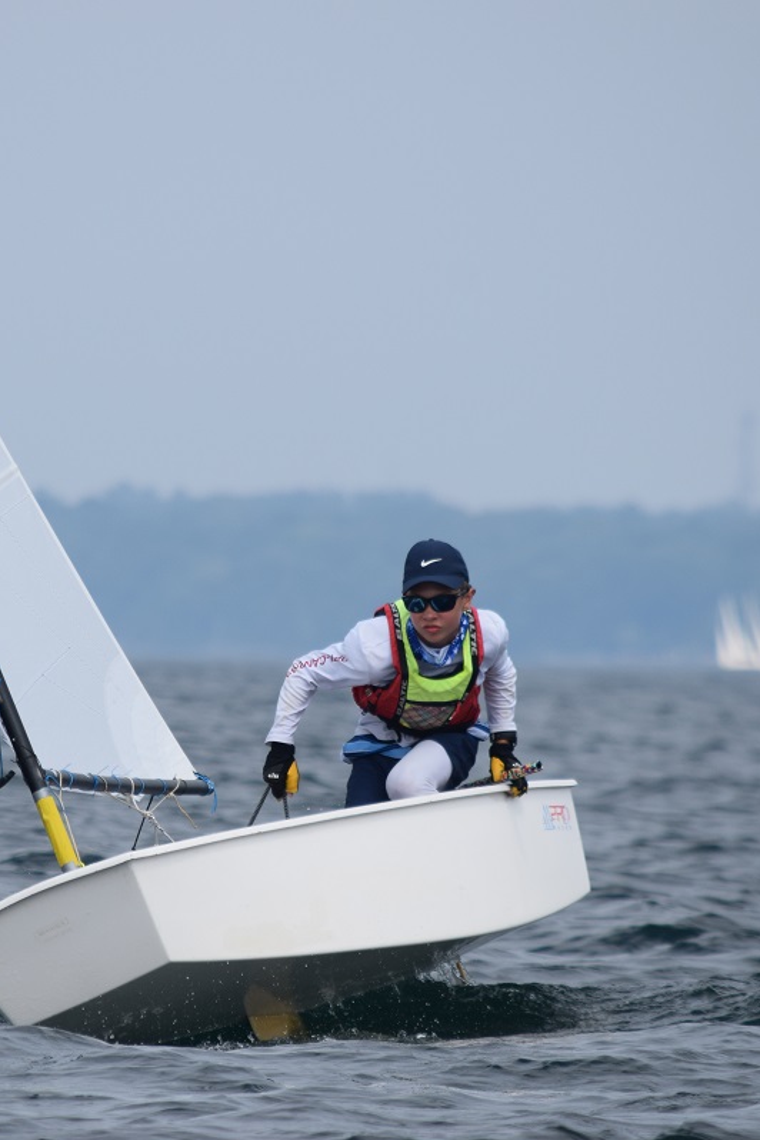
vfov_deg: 3.0
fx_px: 21437
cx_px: 183
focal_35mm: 677
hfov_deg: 2.0
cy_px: 570
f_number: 7.1
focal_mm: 300
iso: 200
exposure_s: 1/800
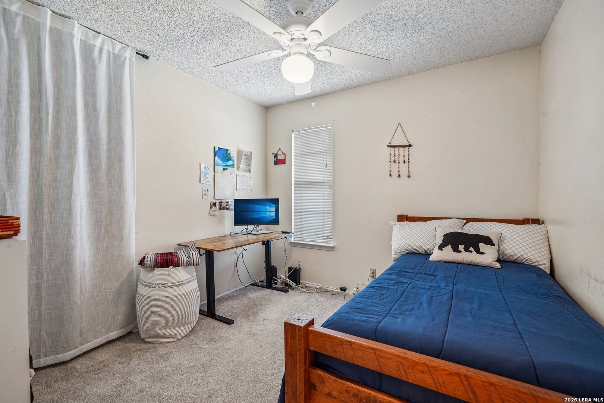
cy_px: 202
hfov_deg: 96.7
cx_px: 302
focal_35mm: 16
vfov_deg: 73.7
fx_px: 268
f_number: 8
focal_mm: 16
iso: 400
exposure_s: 1/4
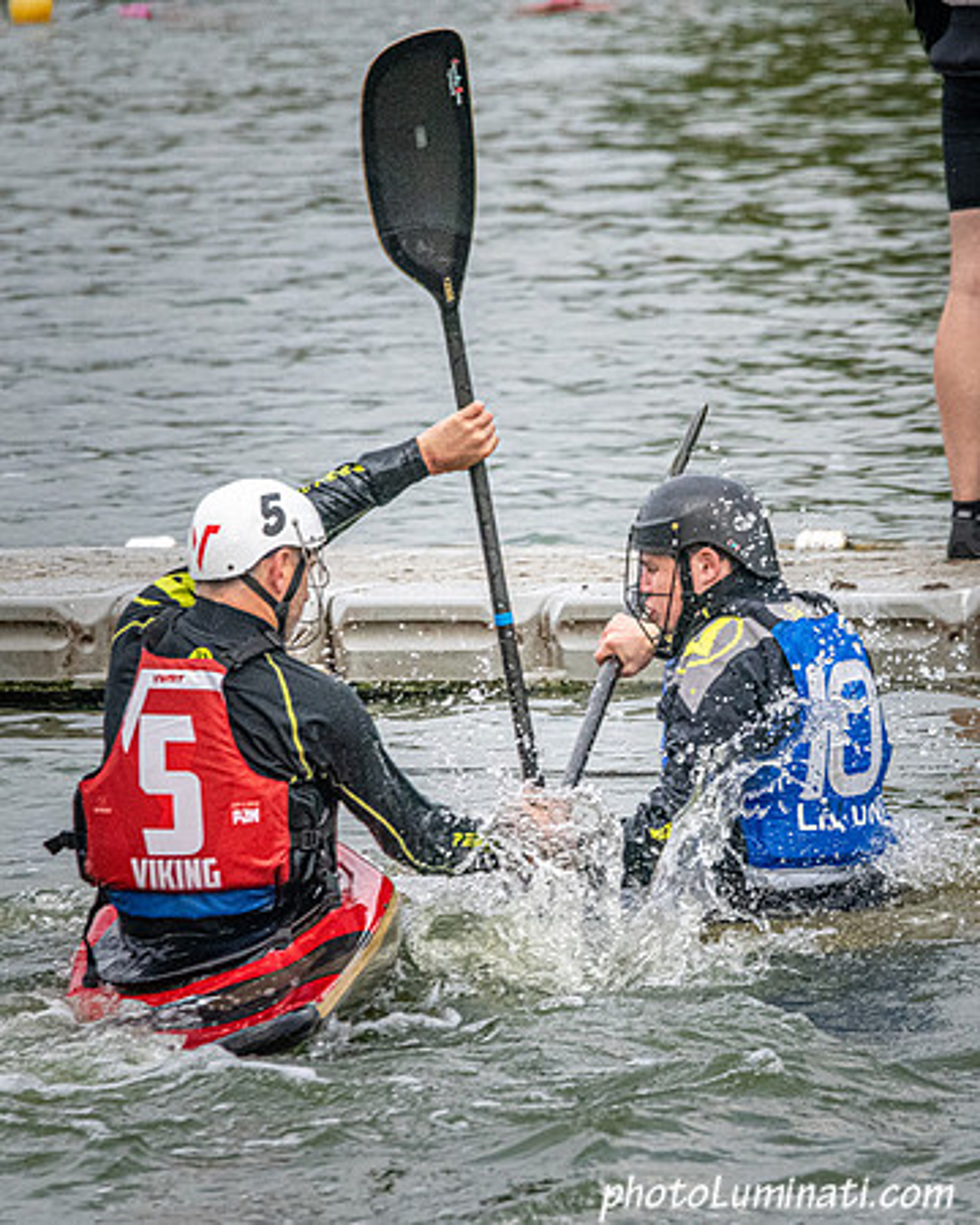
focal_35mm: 641
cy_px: 658
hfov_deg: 2.4
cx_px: 762
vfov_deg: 3.0
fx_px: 23251
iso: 3200
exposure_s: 1/2000
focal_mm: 400
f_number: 9
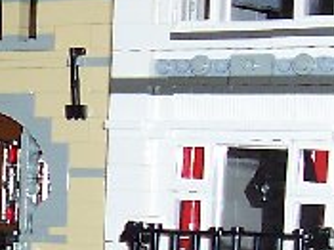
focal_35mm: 172
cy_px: 286
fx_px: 1658
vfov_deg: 8.5
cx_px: -129
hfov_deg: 11.2
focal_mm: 5.6
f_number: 2.8
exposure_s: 1/60
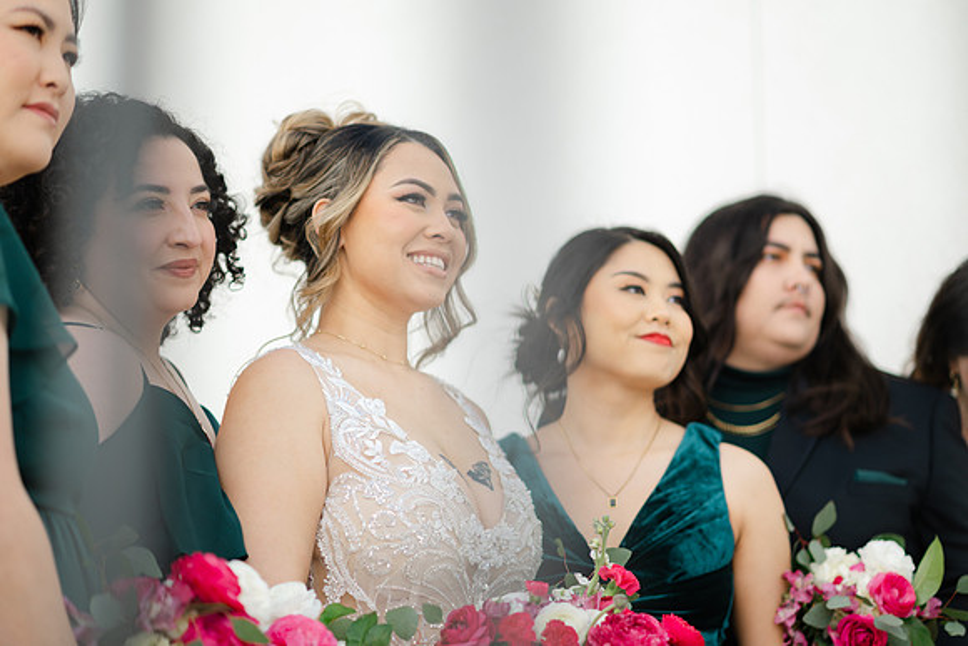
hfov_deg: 23.9
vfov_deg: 16.1
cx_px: 484
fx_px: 2286
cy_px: 323
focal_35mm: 85
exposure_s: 1/2500
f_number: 1.8
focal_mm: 85
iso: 80
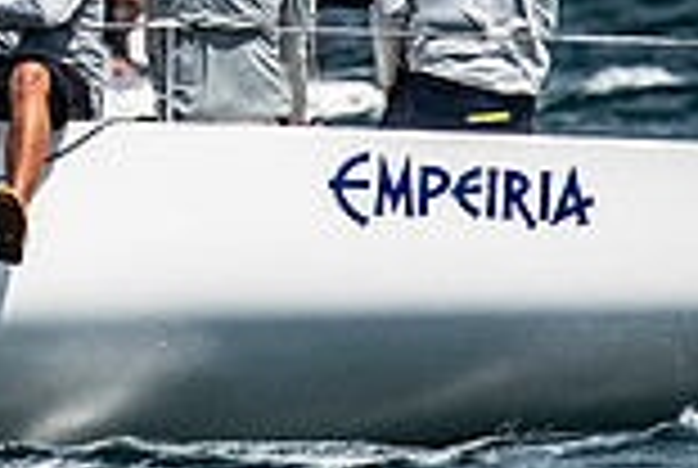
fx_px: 32674
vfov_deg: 0.8
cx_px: -329
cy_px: -295
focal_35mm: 1682
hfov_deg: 1.2
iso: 500
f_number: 5.6
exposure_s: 1/8000
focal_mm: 300
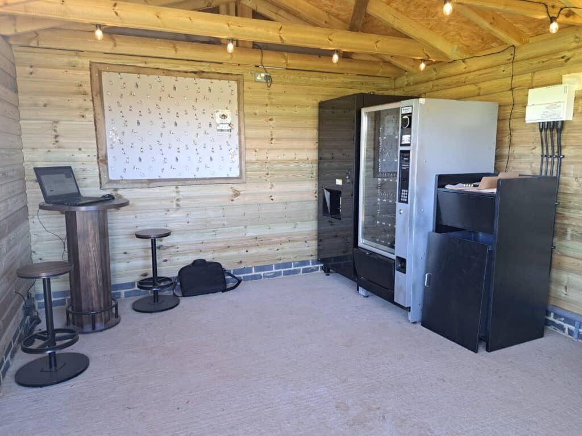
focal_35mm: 24
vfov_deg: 56.8
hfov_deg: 71.6
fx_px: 404
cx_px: 291
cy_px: 218
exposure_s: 1/50
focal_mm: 5.23
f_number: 1.8
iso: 160
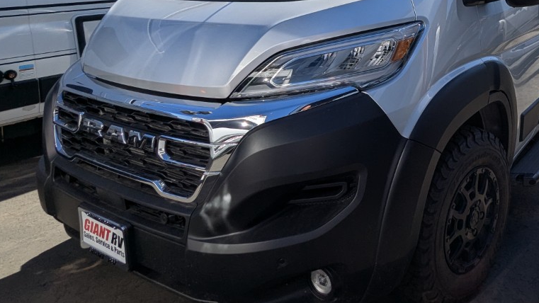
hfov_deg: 57.2
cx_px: 419
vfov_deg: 34.7
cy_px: 33
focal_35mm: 32
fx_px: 457
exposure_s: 1/1721
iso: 47
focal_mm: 2.35
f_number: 2.2
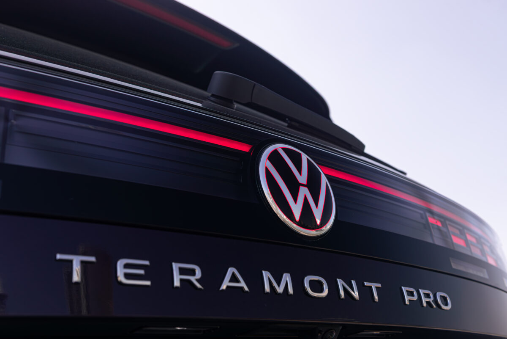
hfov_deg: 46.4
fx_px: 592
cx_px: 254
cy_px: 170
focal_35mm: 42
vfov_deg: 31.9
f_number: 5.6
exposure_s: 1/400
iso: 100
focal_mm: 42
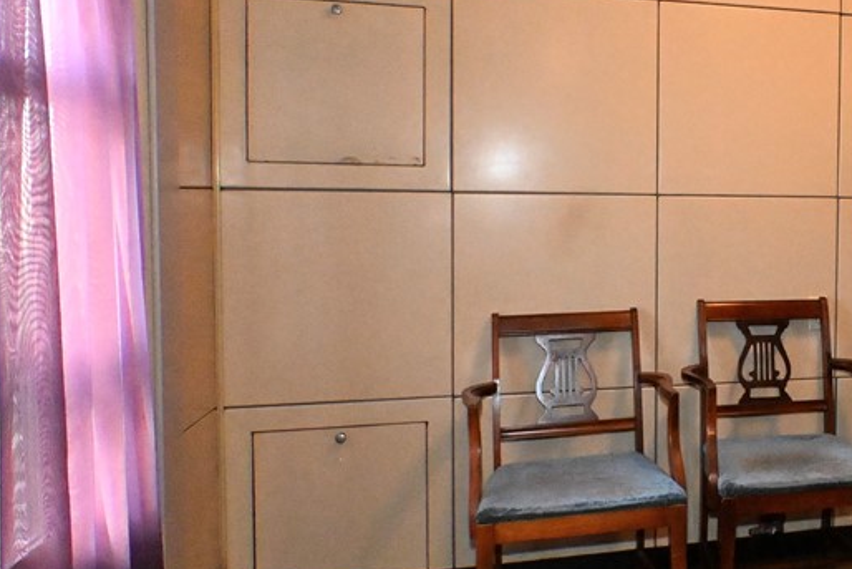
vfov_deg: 35.0
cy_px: 236
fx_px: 900
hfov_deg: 45.7
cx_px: 772
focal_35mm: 38
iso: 10000
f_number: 8
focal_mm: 12
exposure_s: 1/160
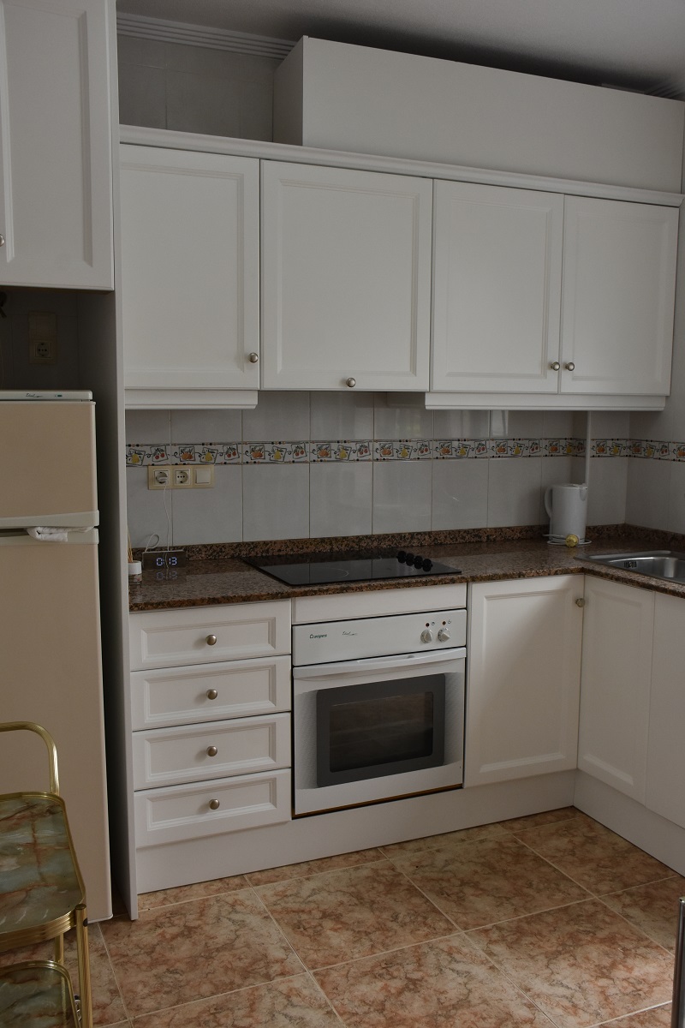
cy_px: 514
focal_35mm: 33
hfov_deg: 40.0
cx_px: 342
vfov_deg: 57.2
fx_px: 942
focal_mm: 22
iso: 800
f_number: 7.1
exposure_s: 1/200
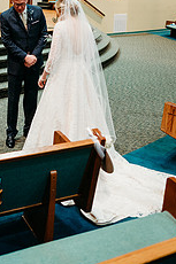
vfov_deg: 39.7
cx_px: 22
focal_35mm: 47
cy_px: 40
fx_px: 345
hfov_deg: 27.7
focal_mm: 24
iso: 2000
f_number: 1.8
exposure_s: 1/125
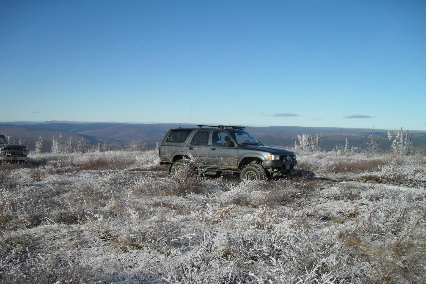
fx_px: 438
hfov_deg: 51.9
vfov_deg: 35.9
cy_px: 160
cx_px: 212
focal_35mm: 37
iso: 100
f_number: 8.9
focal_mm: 6.2
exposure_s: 1/350
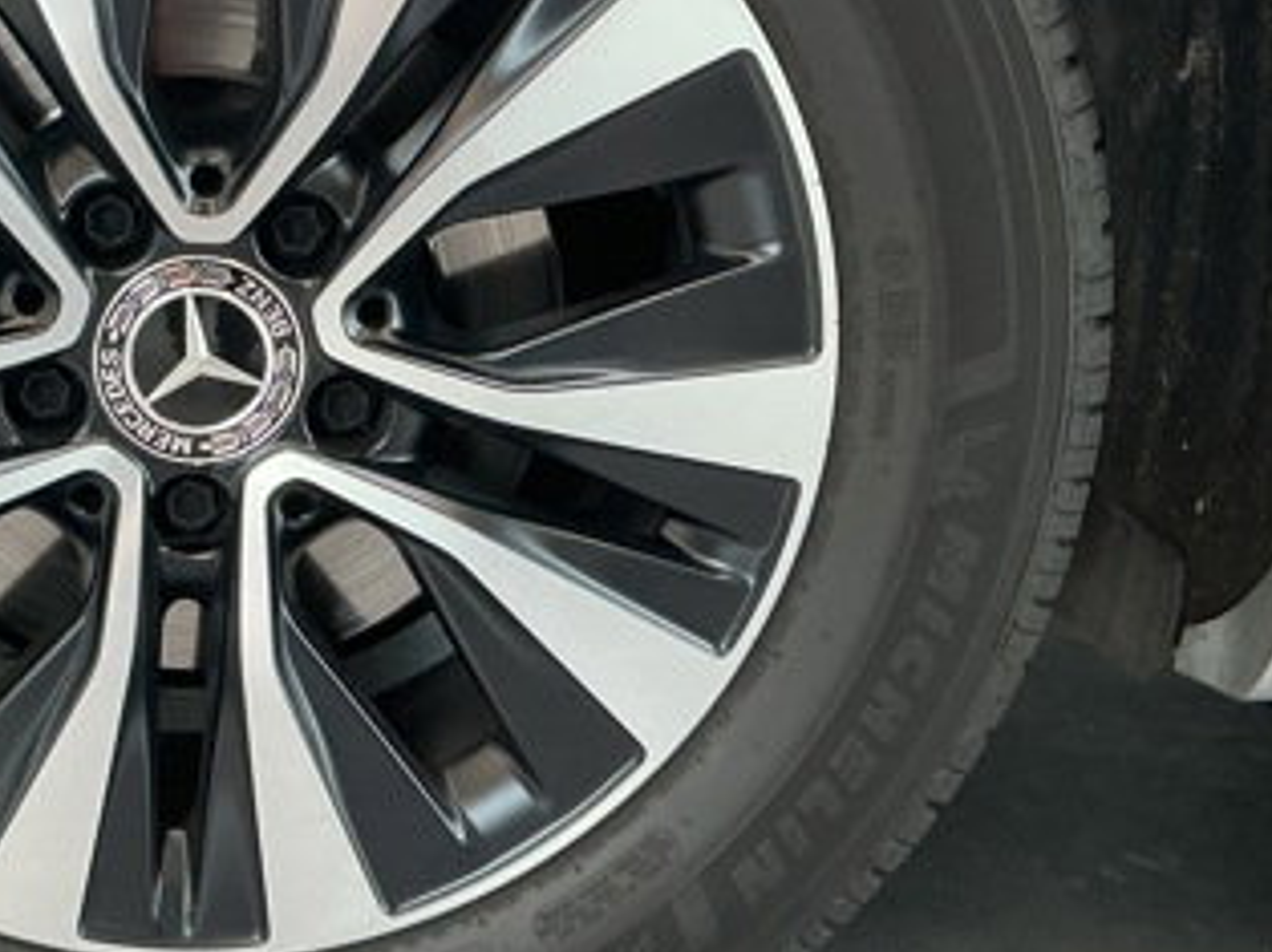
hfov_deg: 25.8
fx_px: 2717
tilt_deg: -13.4
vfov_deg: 19.9
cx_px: 219
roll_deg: -1.2
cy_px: 401
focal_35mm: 74
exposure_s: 1/60
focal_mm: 3
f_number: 1.8
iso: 50
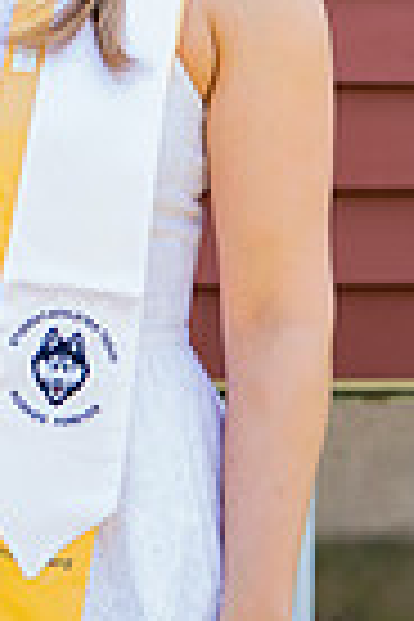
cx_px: 22
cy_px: 72
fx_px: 9780
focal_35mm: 567
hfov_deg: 2.4
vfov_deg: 3.6
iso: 100
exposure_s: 1/200
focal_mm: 116
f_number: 2.8
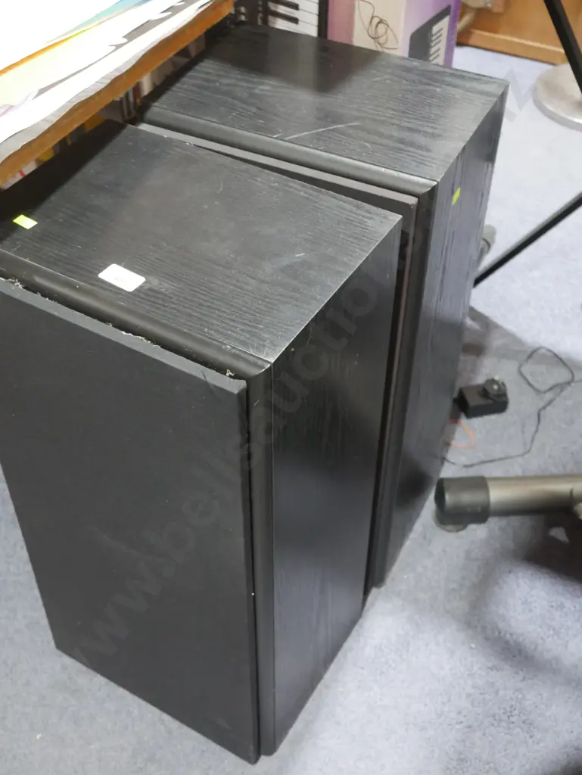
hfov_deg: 32.9
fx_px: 986
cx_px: 291
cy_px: 388
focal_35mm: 44
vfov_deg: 42.9
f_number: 4.7
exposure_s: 1/60
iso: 2500
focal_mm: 22
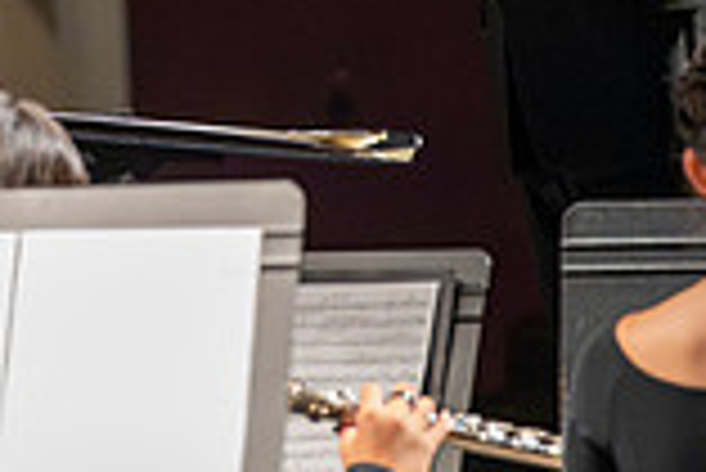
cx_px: -315
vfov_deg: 3.6
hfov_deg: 5.3
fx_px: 7518
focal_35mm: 383
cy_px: -276
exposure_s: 1/640
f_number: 2.8
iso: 16000
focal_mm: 104
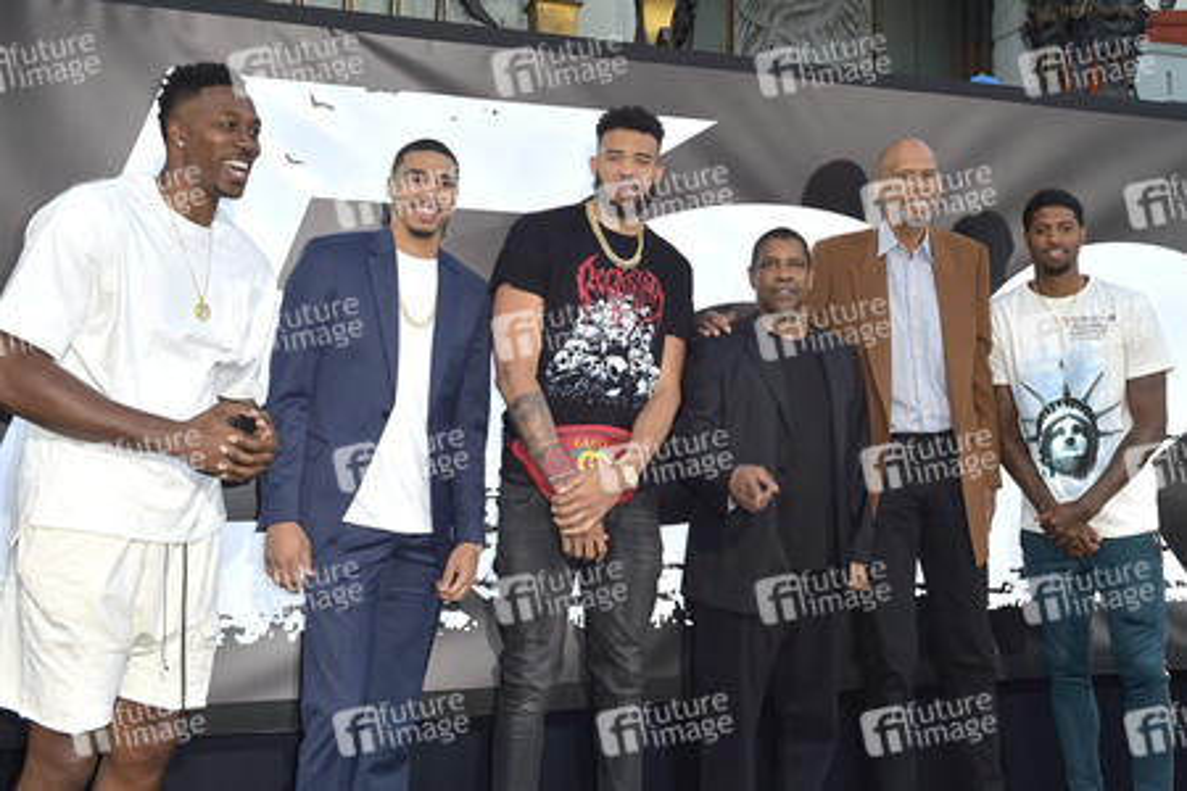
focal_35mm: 32
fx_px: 1055
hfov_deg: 58.7
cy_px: 396
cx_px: 594
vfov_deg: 41.1
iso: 250
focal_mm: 32
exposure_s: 1/200
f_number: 6.3
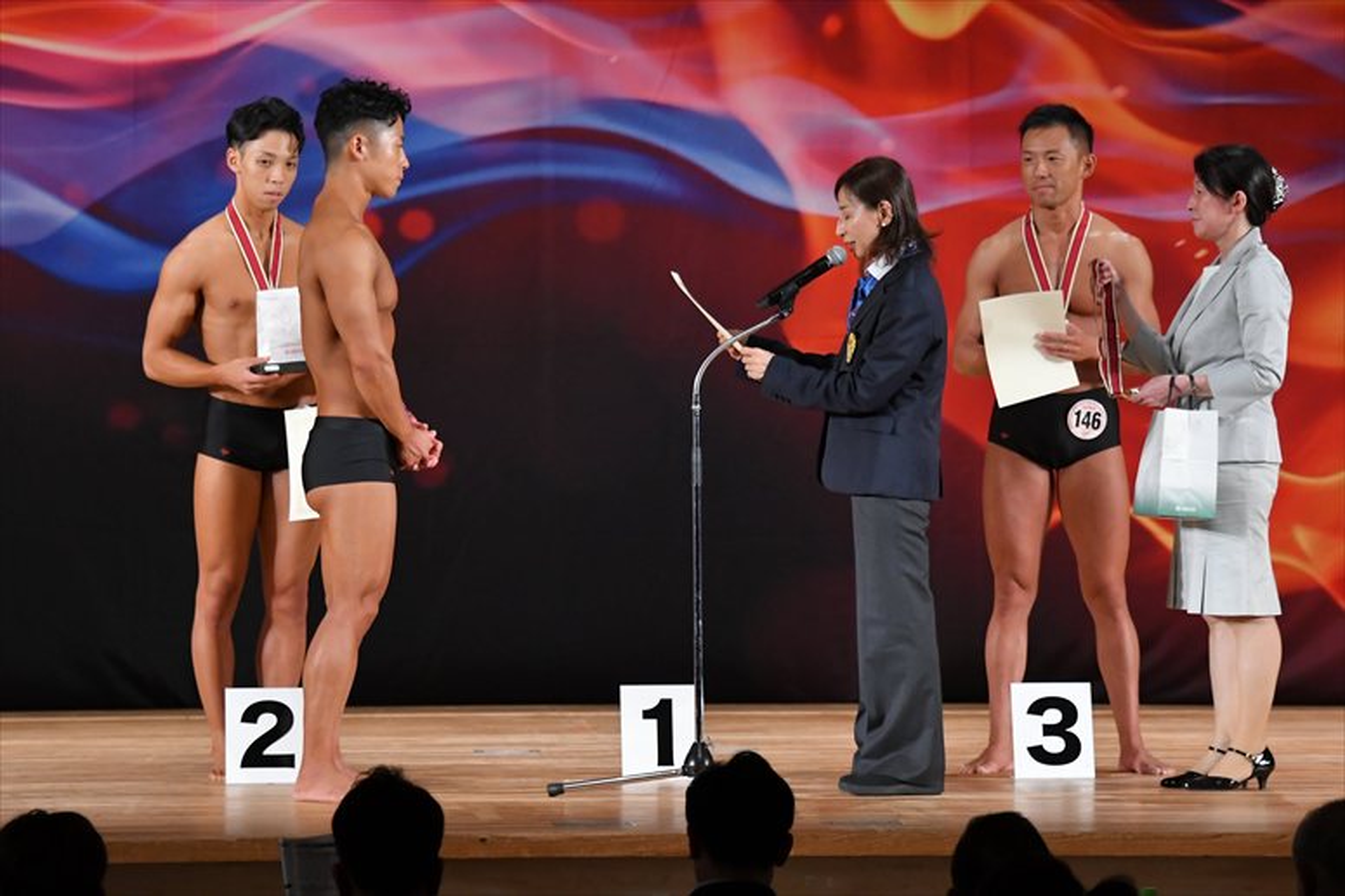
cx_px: 672
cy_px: 448
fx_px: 8104
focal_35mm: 217
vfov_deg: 6.3
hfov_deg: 9.5
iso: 3200
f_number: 5.6
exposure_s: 1/400
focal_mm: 145
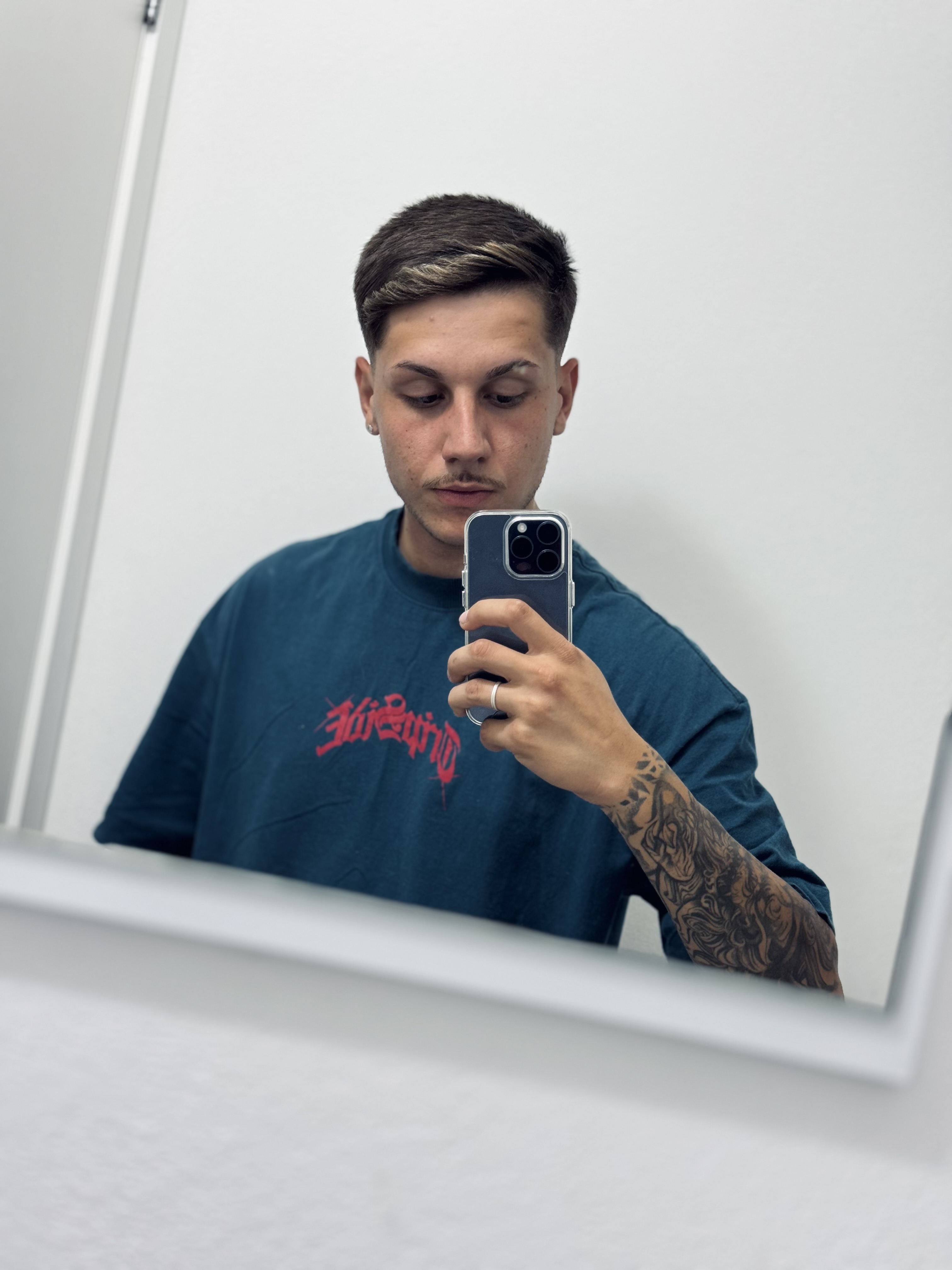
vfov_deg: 39.7
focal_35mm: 48
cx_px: 476
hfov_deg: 30.3
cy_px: 635
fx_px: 1760
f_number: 1.78
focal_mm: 6.76
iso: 100
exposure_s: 1/60
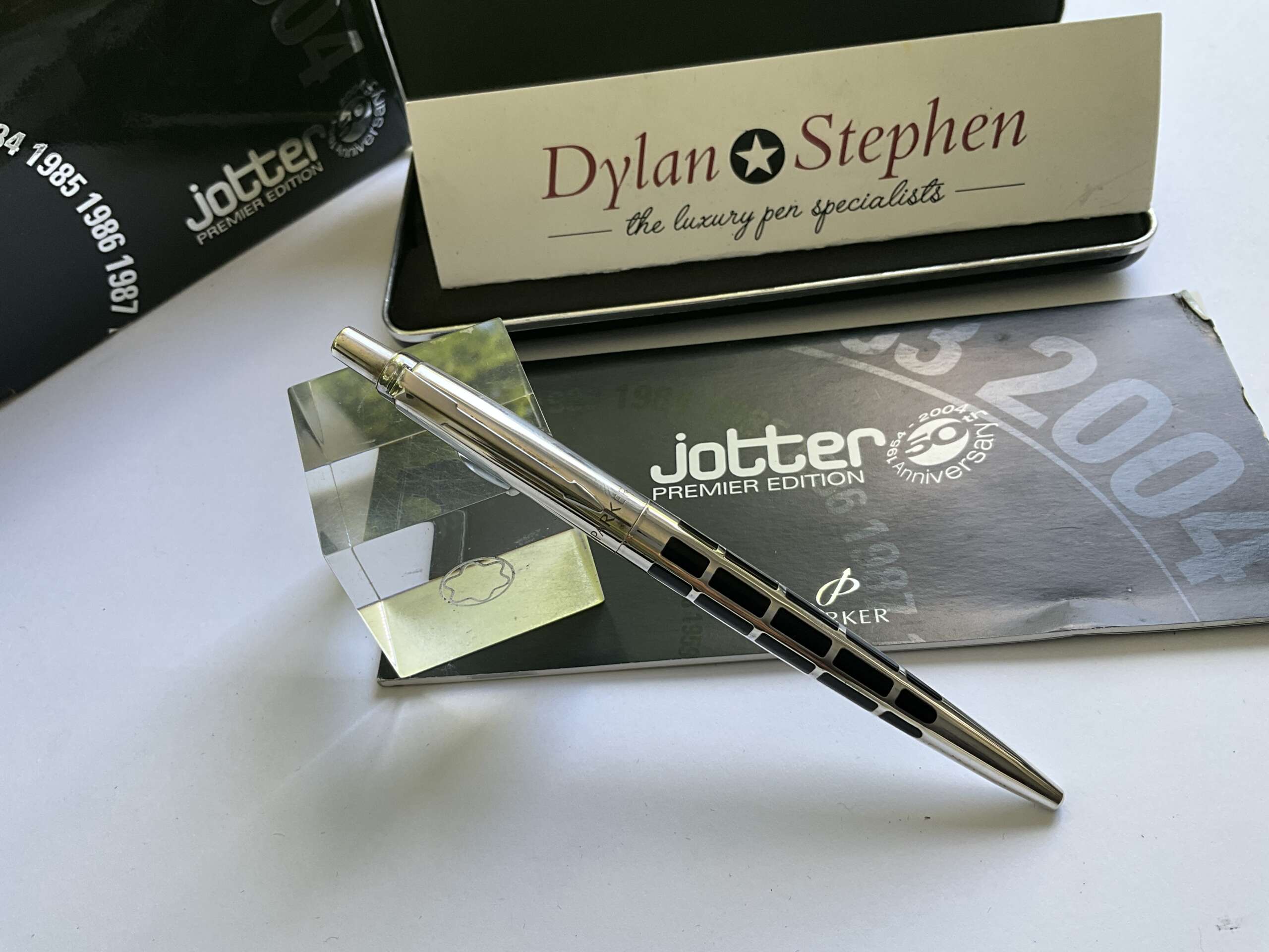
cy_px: 476
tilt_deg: -51.5
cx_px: 634
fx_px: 1063
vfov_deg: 48.2
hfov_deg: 61.7
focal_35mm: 29
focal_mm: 3
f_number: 1.8
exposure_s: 1/122
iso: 32
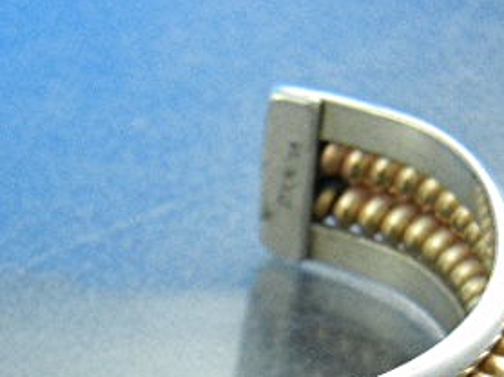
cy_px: 401
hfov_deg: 14.3
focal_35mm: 136
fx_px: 1978
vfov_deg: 10.8
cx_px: 29
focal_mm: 10.6
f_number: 4
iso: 200
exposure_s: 1/6.8
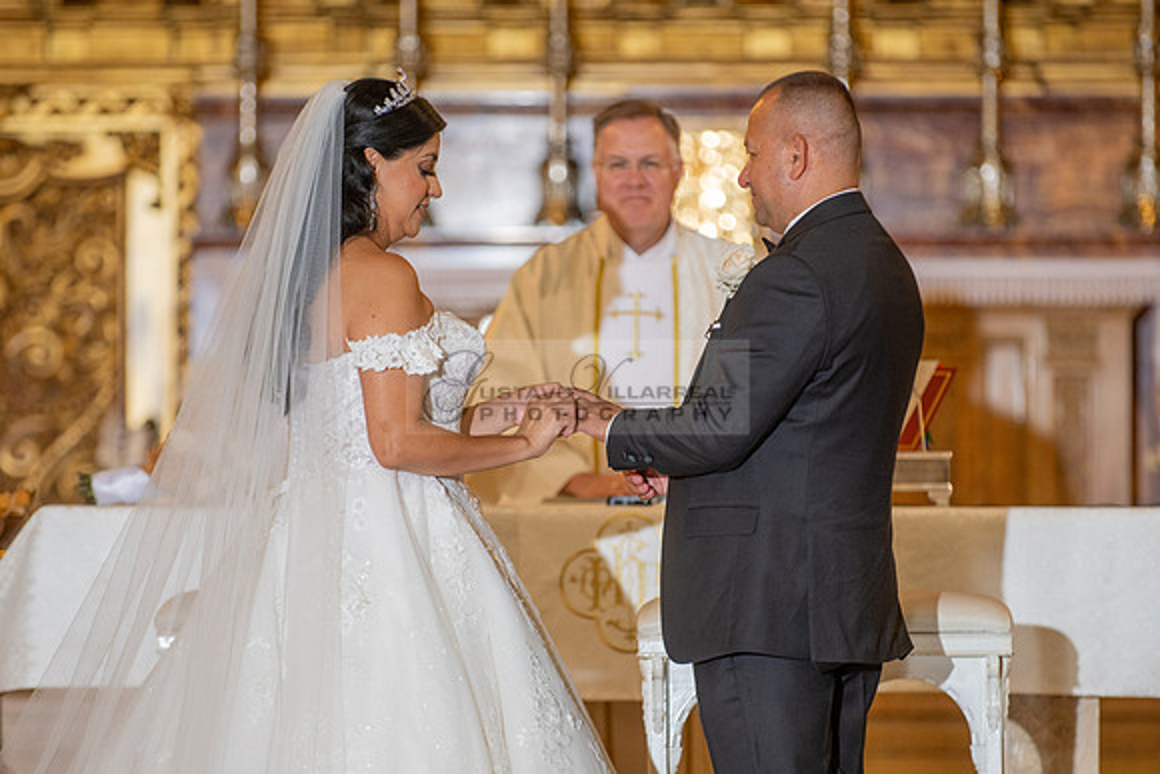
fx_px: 6286
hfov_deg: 10.5
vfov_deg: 7.0
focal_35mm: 195
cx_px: 584
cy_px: 407
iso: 1000
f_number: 2.8
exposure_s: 1/200
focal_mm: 180
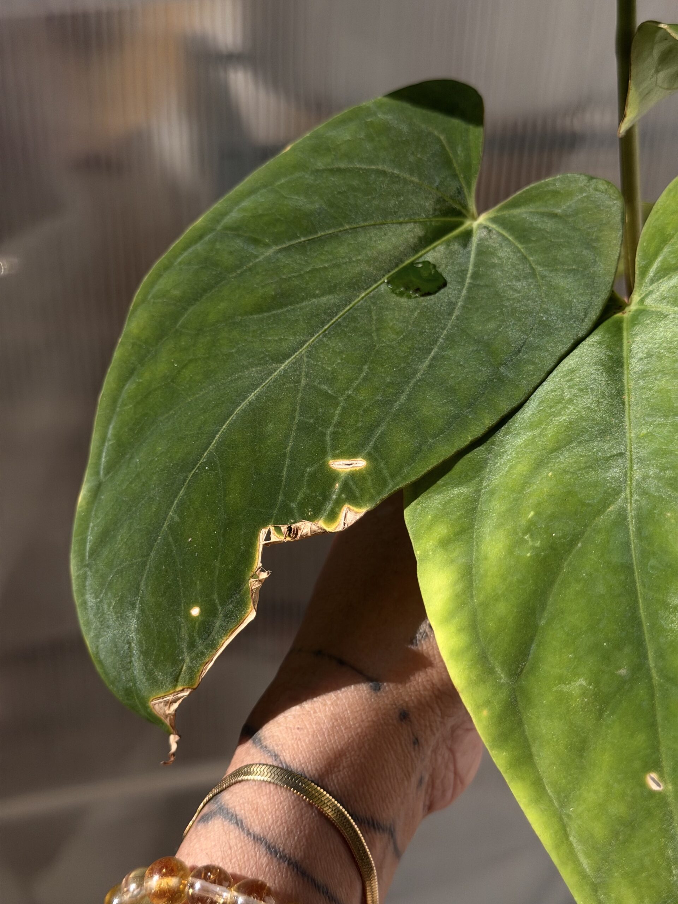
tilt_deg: -33.5
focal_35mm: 48
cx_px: 339
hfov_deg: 30.3
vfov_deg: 39.7
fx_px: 1254
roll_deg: -2.8
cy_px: 452
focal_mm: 6.76
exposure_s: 1/4587
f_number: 1.78
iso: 64
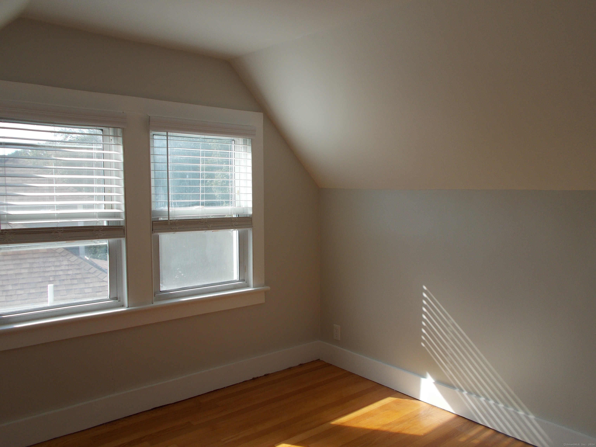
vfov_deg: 46.8
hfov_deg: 60.0
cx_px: 298
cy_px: 224
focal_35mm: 30
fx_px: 517
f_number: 3.4
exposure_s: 1/200
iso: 80
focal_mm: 5.3
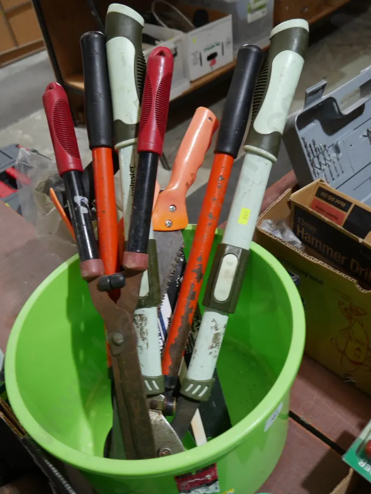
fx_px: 485
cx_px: 186
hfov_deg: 41.8
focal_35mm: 34
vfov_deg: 53.9
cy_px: 247
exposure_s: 1/60
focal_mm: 17
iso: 320
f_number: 4
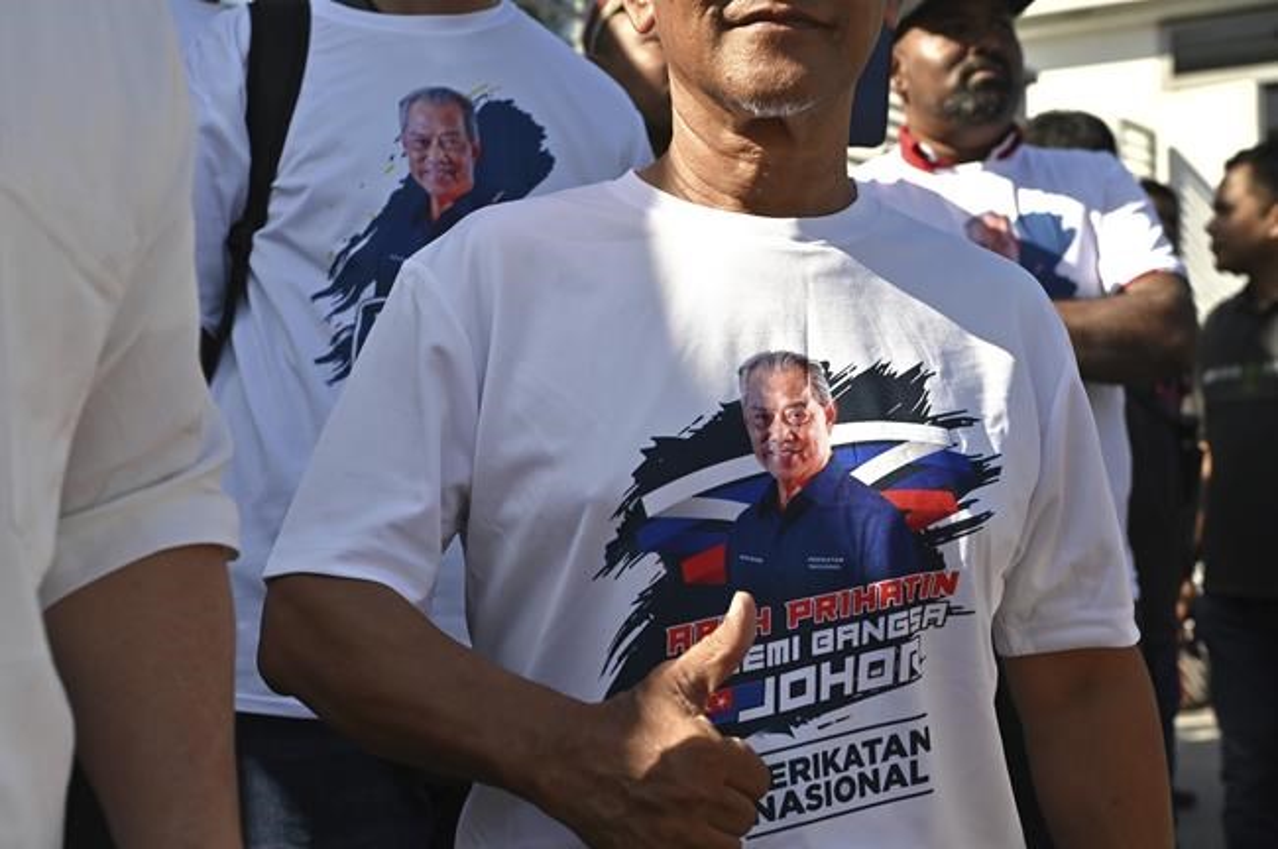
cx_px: 639
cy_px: 424
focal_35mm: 62
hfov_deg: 32.4
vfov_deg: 21.9
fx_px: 2199
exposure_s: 1/2500
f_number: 8
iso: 2200
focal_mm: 62
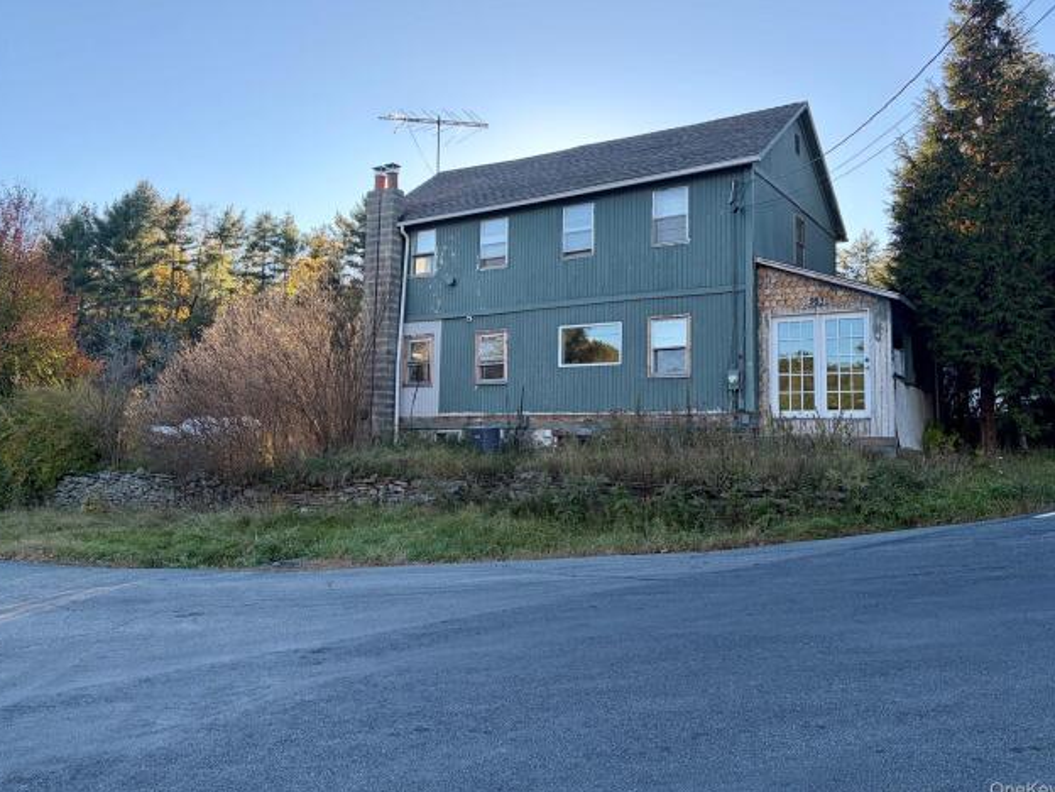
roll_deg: -1.0
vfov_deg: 46.7
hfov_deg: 59.9
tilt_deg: +11.4
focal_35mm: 30
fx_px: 914
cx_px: 502
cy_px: 347
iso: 50
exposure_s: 1/764
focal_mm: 5.96
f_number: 1.6
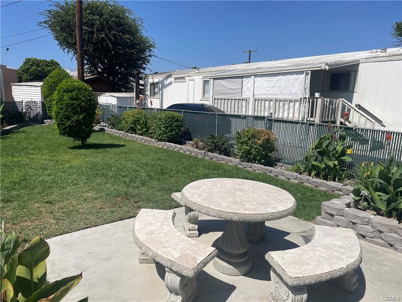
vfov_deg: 53.1
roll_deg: -1.4
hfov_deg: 67.3
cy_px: 151
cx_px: 201
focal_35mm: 26
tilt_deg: -9.4
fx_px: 302
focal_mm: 4.2
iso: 32
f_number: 1.6
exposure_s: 1/6494
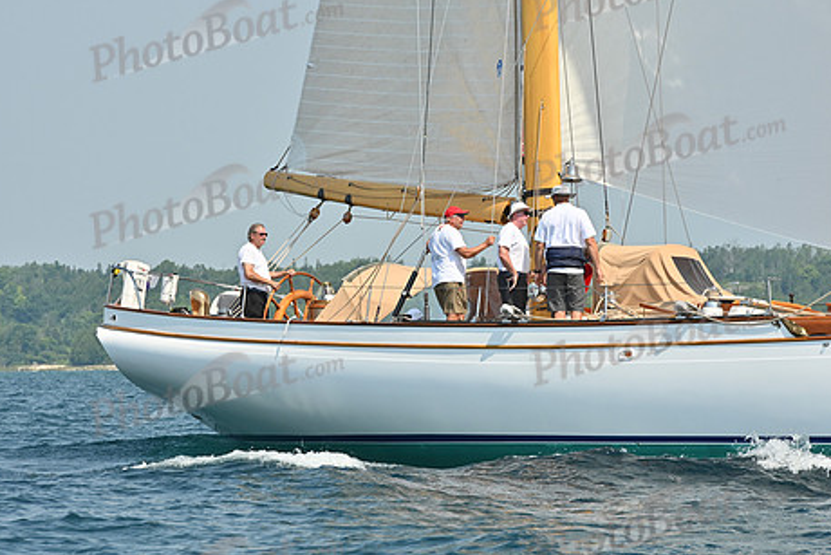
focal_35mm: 252
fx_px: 5818
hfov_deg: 8.2
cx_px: 439
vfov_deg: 5.5
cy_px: 270
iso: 320
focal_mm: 200
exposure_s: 1/800
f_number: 11
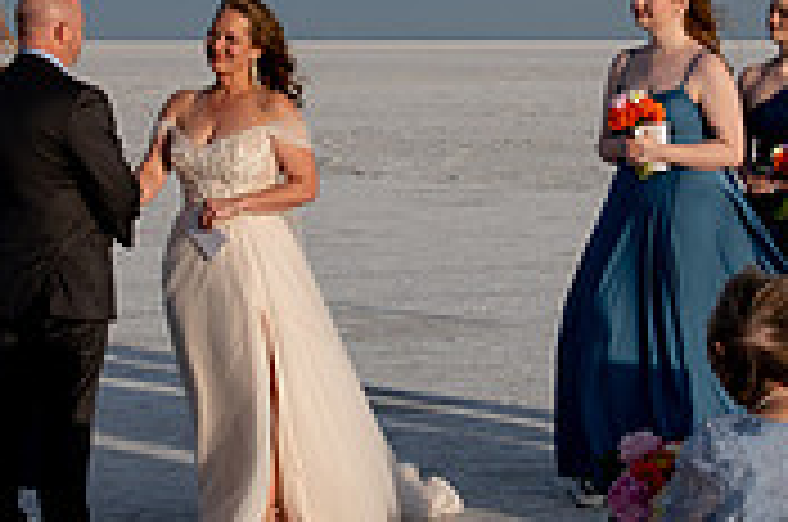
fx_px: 2928
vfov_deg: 10.1
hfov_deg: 15.3
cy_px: 65
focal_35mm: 134
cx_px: 380
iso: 200
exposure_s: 1/800
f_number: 8
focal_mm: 38
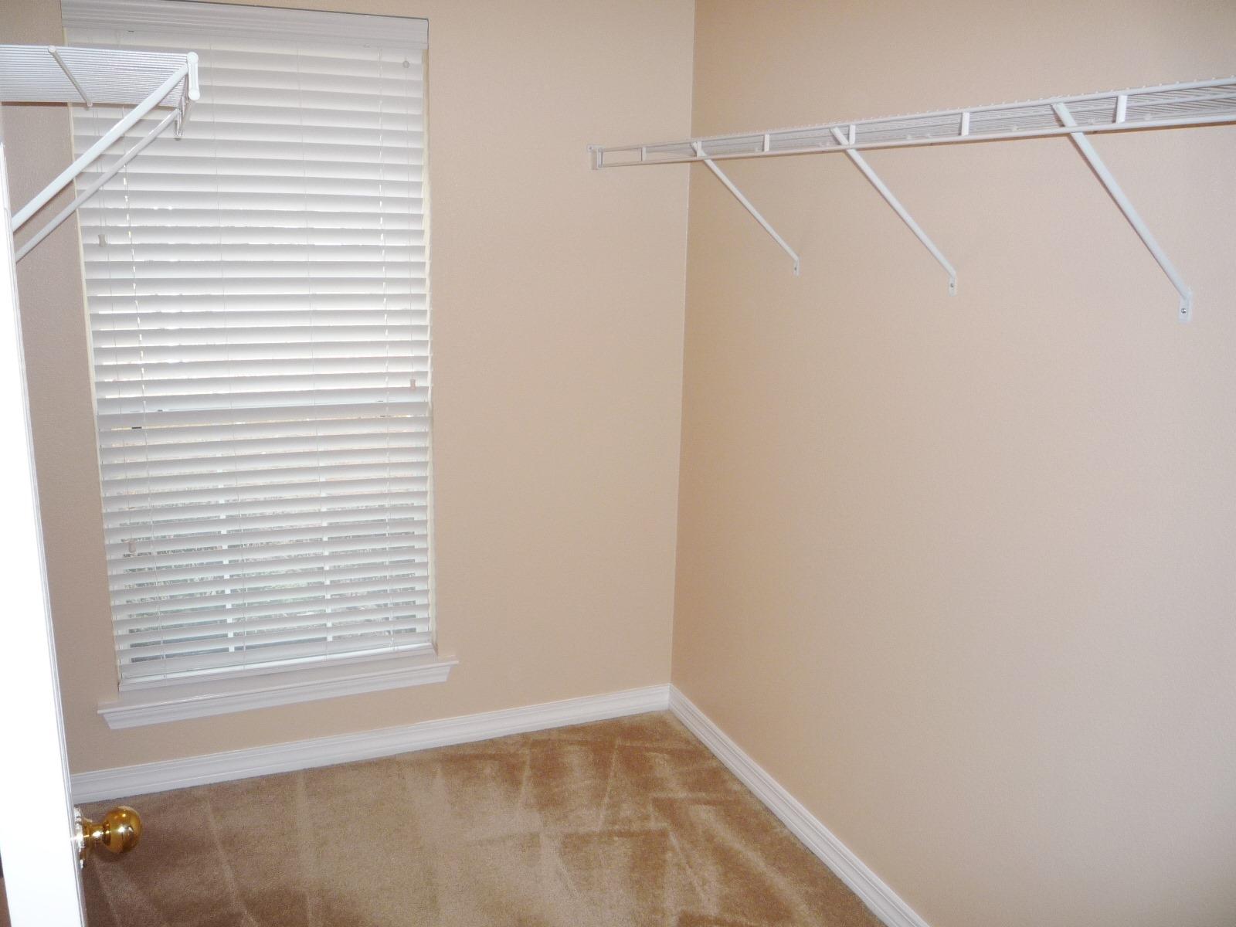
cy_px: 464
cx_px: 618
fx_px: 1071
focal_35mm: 30
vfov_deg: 46.8
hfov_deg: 60.0
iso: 100
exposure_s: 1/30
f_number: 3.3
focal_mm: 5.2
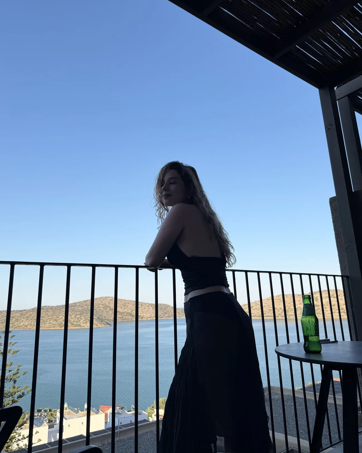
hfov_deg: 54.9
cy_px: 208
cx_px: 179
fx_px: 348
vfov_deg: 65.9
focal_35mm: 26
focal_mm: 6.76
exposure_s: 1/2907
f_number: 1.78
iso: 80
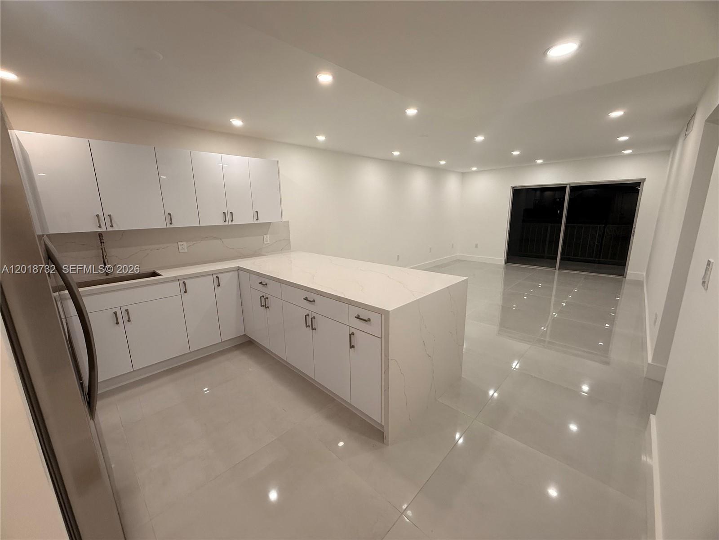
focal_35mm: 14
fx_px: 291
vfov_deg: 85.7
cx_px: 360
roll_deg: +1.3
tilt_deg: -12.4
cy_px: 270
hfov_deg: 102.1
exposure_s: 1/120
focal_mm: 2.22
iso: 100
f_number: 2.2
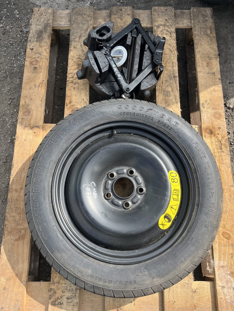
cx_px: 117
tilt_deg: -79.7
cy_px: 156
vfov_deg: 67.3
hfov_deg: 53.1
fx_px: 234
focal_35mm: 26
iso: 50
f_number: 1.6
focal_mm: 5.1
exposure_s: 1/821
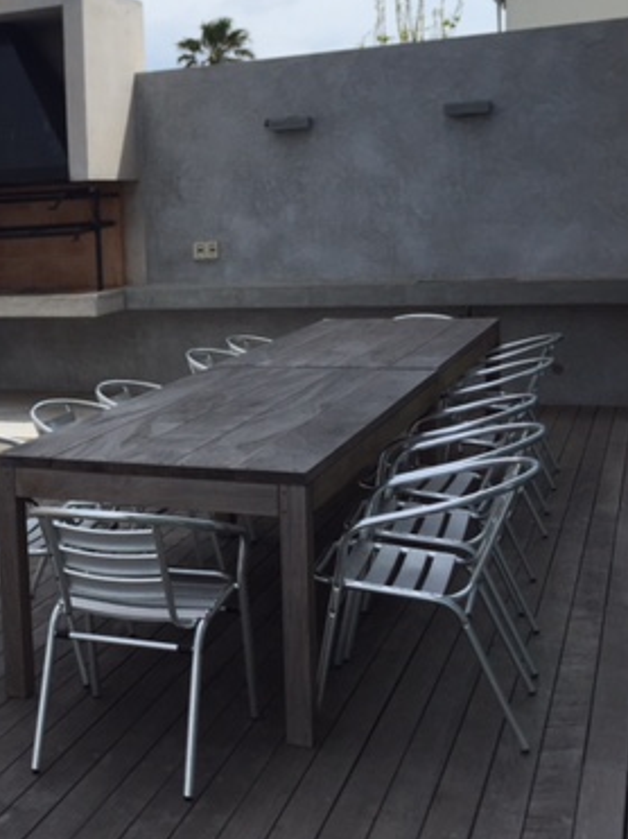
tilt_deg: -5.9
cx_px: -38
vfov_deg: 38.1
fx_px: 1210
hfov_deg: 27.0
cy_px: 339
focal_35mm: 50
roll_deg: +3.6
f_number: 2.2
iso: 32
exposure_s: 1/3300
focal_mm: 4.15
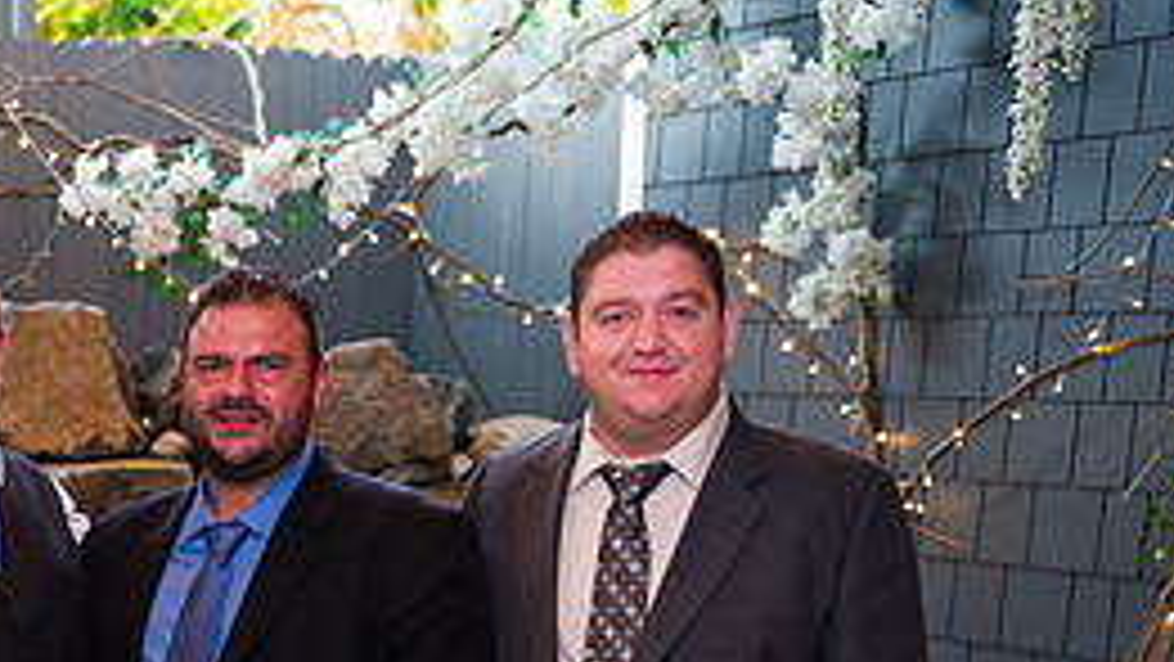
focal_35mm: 72
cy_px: 820
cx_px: 63
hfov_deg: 28.0
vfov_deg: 16.0
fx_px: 2242
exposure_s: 1/125
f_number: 3.5
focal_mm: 31
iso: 1600
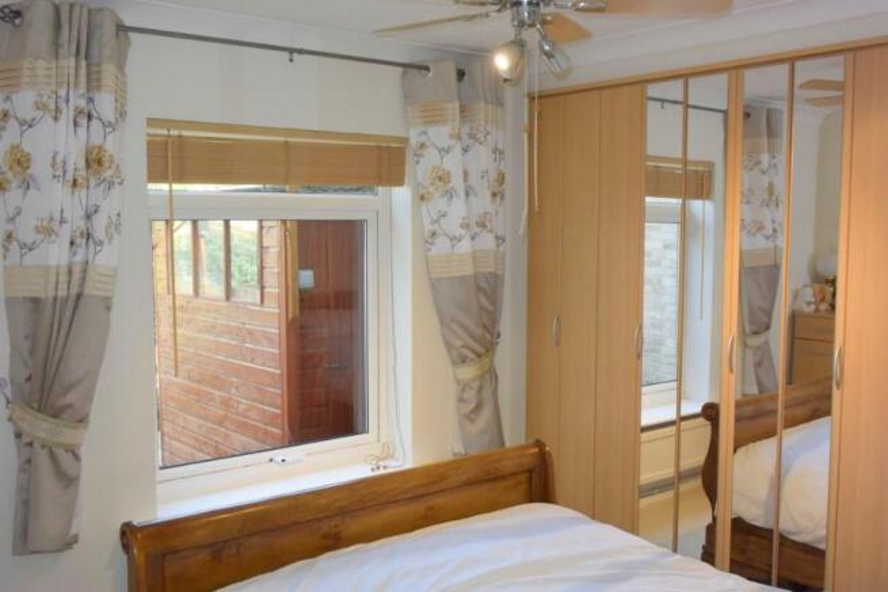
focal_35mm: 35
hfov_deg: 54.4
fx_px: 863
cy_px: 296
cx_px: 444
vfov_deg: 37.9
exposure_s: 1/125
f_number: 4
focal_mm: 13.1
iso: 720
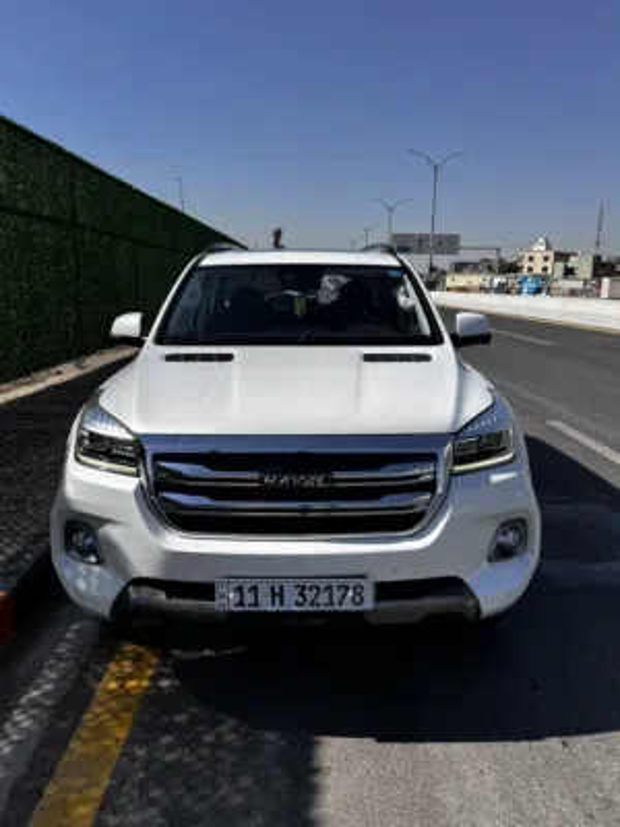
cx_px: 310
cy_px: 414
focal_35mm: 26
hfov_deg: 53.1
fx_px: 621
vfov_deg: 67.3
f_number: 1.5
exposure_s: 1/5882
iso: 50
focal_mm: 5.7
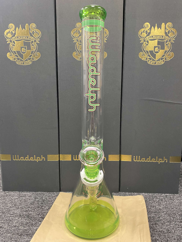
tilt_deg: -6.4
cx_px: 91
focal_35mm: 26
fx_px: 182
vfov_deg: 67.3
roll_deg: +0.3
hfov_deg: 53.1
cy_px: 121
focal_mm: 4.25
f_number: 1.8
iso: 320
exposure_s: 1/60
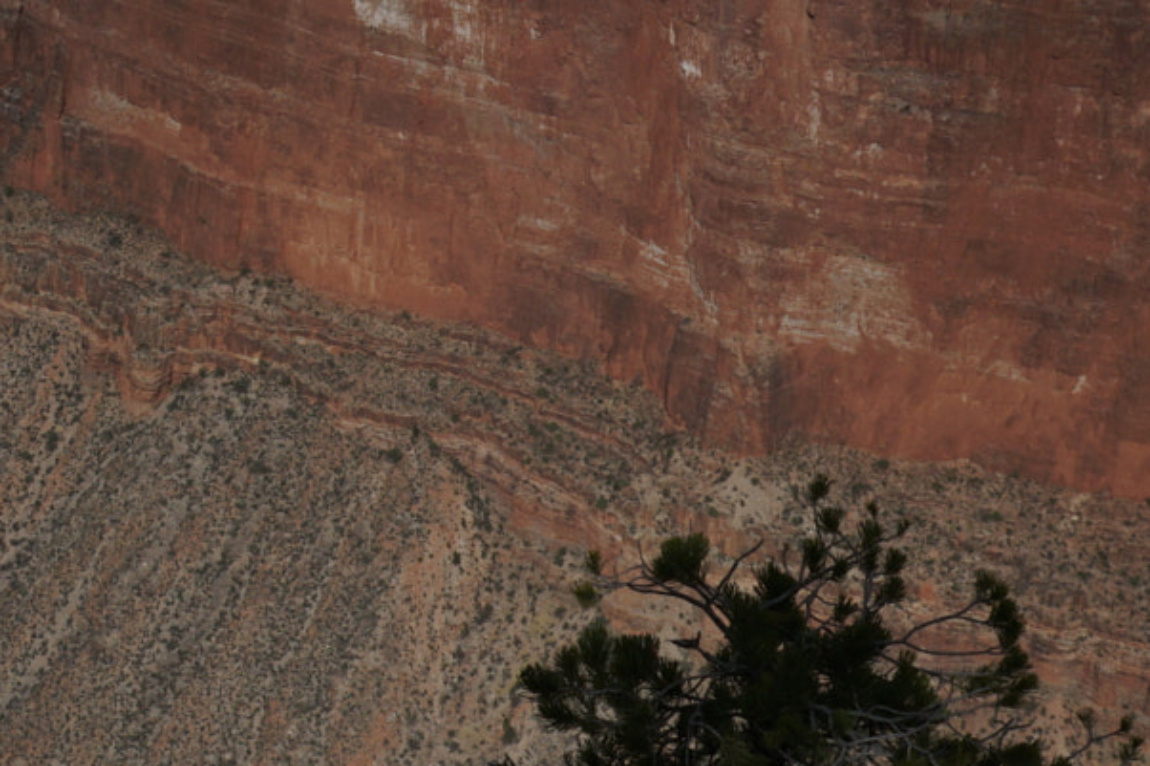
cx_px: -766
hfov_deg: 10.9
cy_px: -530
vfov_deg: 7.5
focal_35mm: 179
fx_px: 5707
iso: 100
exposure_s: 1/500
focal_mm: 35
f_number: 13
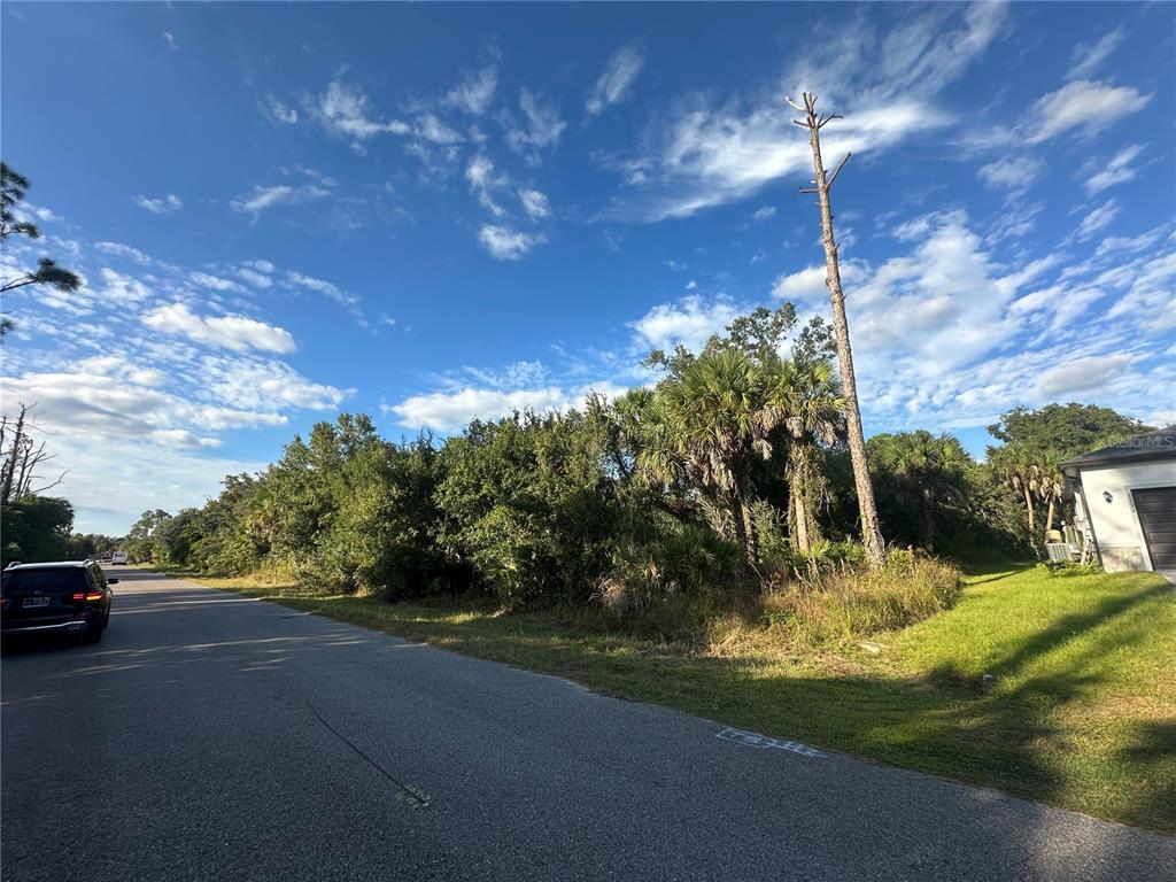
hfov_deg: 102.1
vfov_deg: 85.7
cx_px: 588
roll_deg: +0.6
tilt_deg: +13.5
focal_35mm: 14
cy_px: 441
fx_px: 476
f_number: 2.2
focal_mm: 2.22
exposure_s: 1/1195
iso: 40
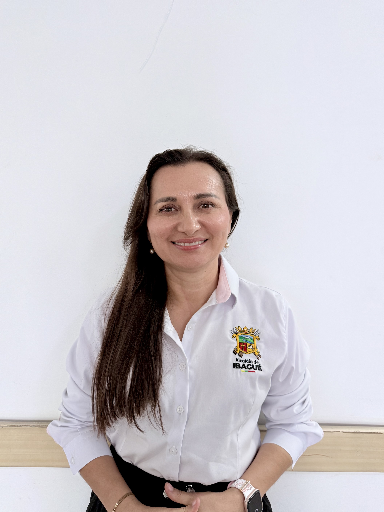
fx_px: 355
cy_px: 256
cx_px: 192
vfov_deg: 71.6
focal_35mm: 24
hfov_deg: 56.8
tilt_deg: -4.1
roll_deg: -0.4
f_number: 1.8
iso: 160
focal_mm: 6.8
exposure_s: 1/120
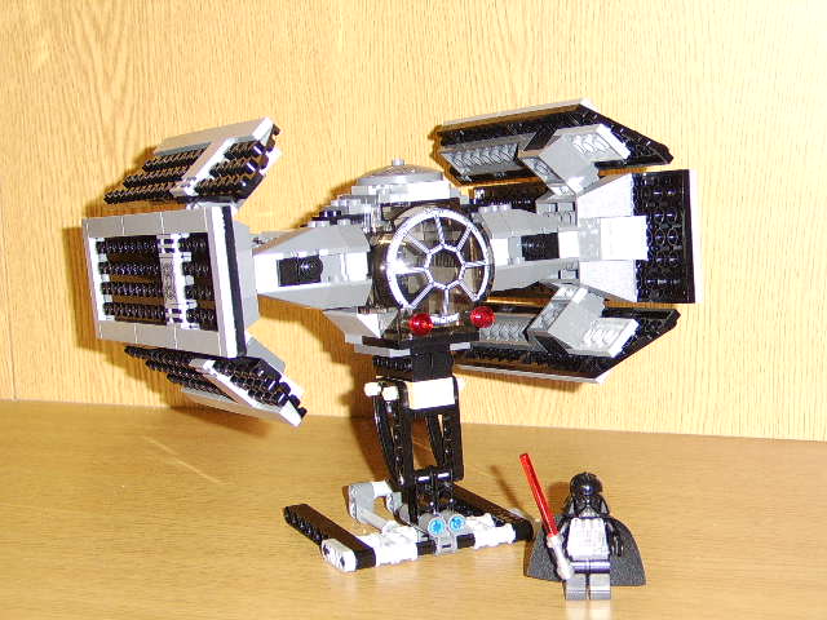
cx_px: 414
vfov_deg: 23.7
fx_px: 1481
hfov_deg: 31.2
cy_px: 310
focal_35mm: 62
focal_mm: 16.25
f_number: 4
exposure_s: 1/60
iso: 400
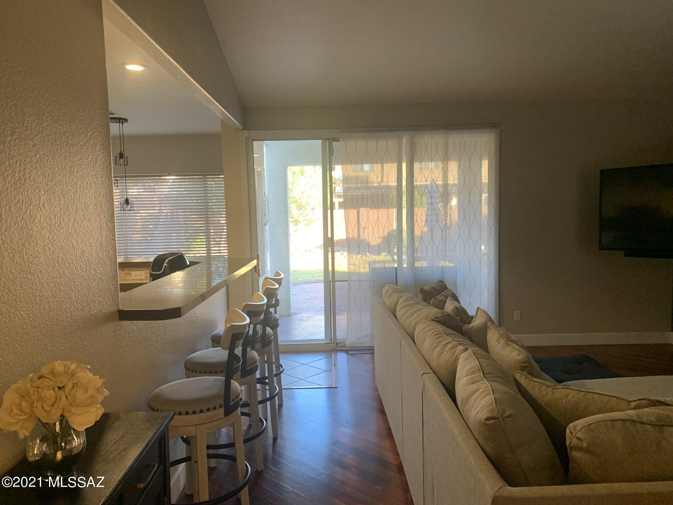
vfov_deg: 53.1
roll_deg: +2.3
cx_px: 336
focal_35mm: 26
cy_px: 252
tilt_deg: -5.6
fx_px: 505
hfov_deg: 67.3
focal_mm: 4.25
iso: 200
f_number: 1.8
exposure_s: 1/60
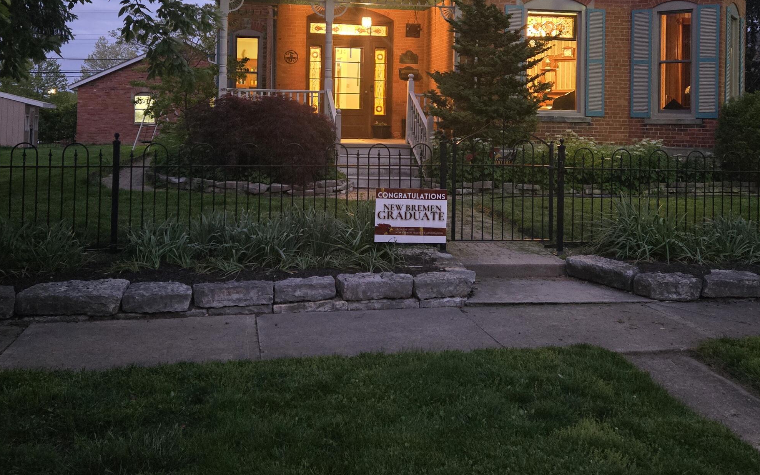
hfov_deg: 52.7
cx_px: 369
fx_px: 766
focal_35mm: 37
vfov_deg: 33.5
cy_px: 97
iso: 1250
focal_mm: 5.4
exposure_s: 1/30
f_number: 1.8
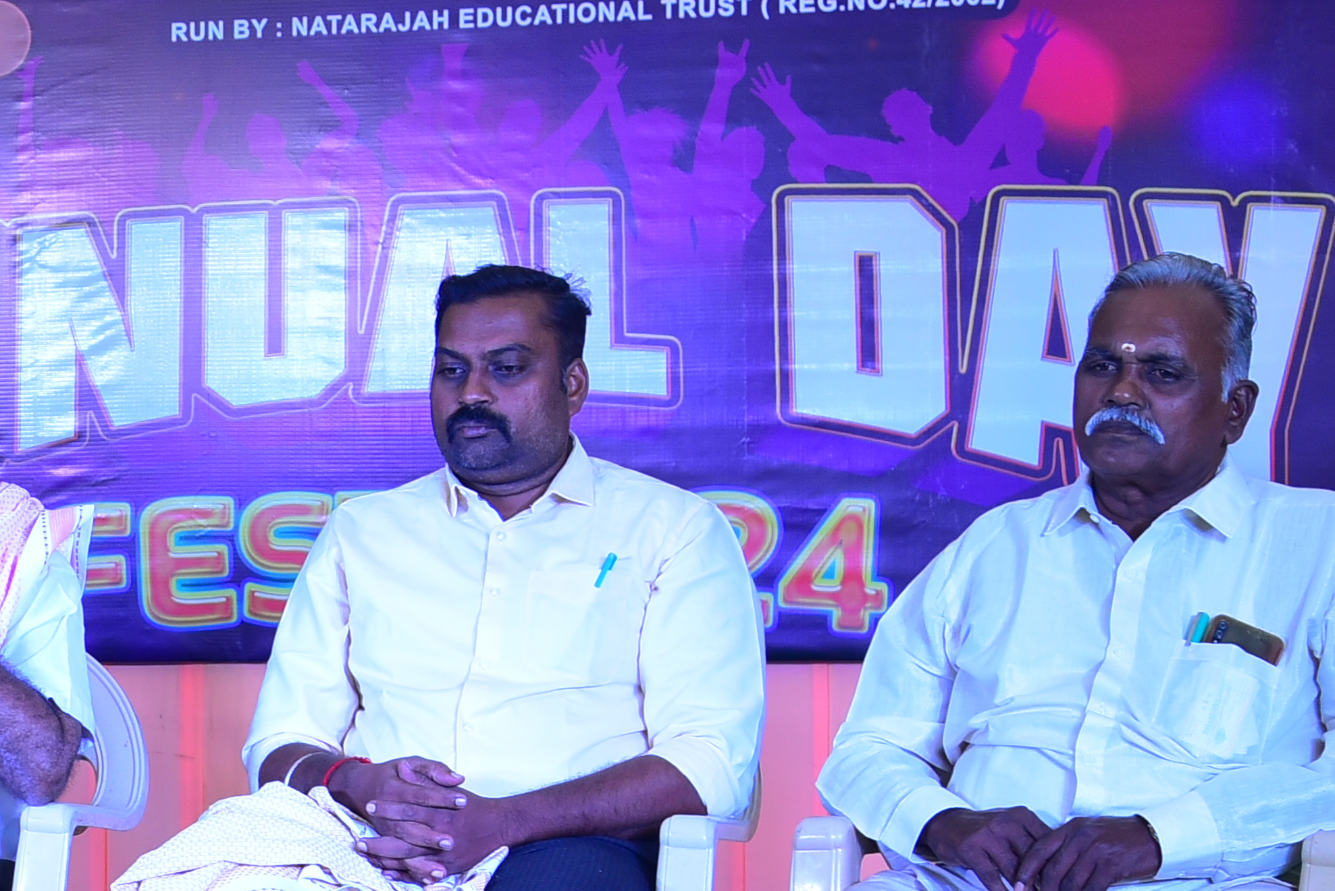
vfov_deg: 9.8
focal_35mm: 140
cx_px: -533
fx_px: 5194
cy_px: 506
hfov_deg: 13.9
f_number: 5
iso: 640
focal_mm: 46
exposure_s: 1/160
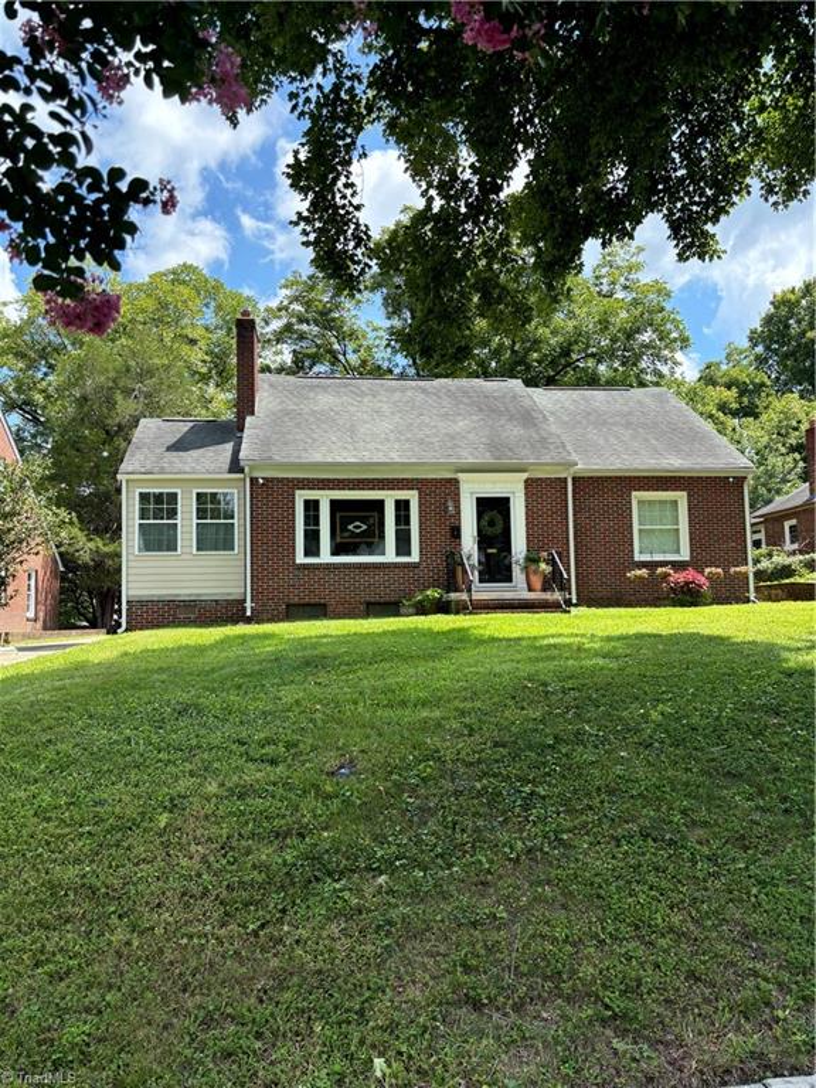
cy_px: 544
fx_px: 817
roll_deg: +0.6
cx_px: 408
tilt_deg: +5.5
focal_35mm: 26
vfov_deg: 67.3
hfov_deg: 53.1
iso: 50
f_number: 1.6
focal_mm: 5.96
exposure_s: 1/1047
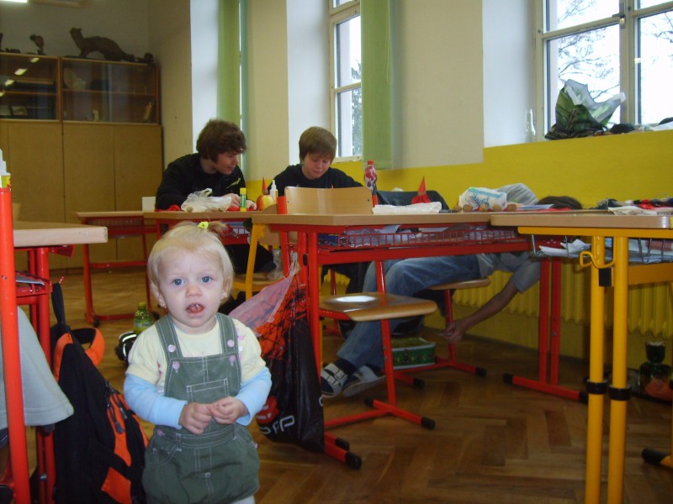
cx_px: 336
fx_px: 680
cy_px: 252
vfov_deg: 40.7
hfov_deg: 52.6
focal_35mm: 35
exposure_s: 1/45
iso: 100
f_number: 2.8
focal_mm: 5.8
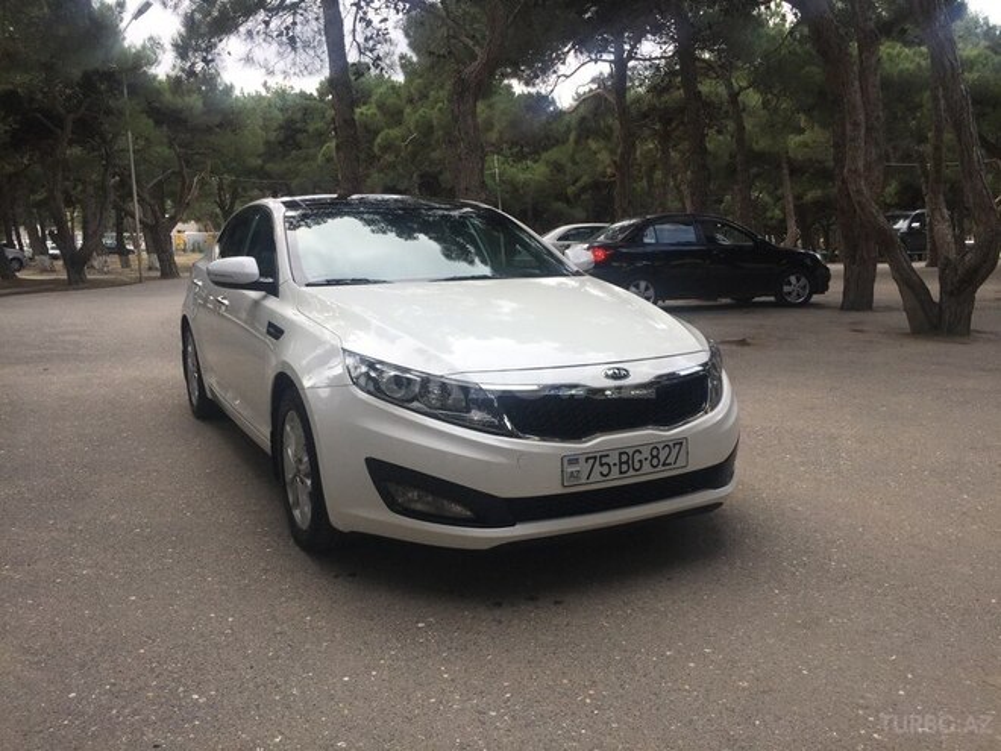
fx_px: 839
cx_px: 500
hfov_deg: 61.7
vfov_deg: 48.2
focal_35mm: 29
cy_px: 376
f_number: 2.2
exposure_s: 1/746
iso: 32
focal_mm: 4.15
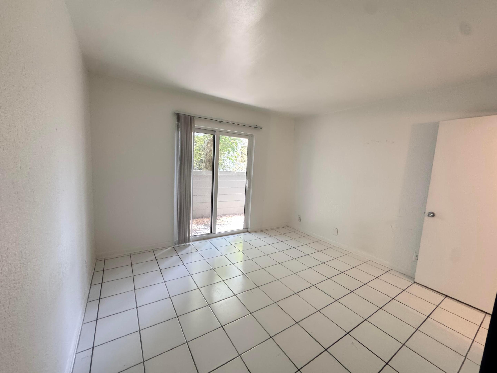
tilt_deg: -6.2
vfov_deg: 85.7
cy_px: 186
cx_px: 248
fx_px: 201
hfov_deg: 102.1
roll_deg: -2.9
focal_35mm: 14
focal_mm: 2.22
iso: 500
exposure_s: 1/60
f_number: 2.2
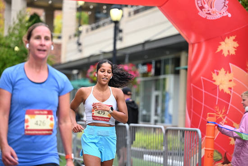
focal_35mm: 115
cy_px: 83
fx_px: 792
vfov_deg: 11.9
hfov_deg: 17.8
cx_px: 124
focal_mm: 115
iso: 640
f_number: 2.8
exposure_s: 1/1600
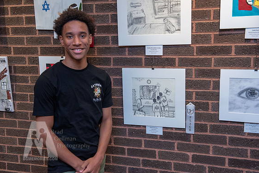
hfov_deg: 42.7
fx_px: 331
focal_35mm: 46
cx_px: 127
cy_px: 86
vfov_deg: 29.3
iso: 1000
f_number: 5
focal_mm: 45
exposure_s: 1/100
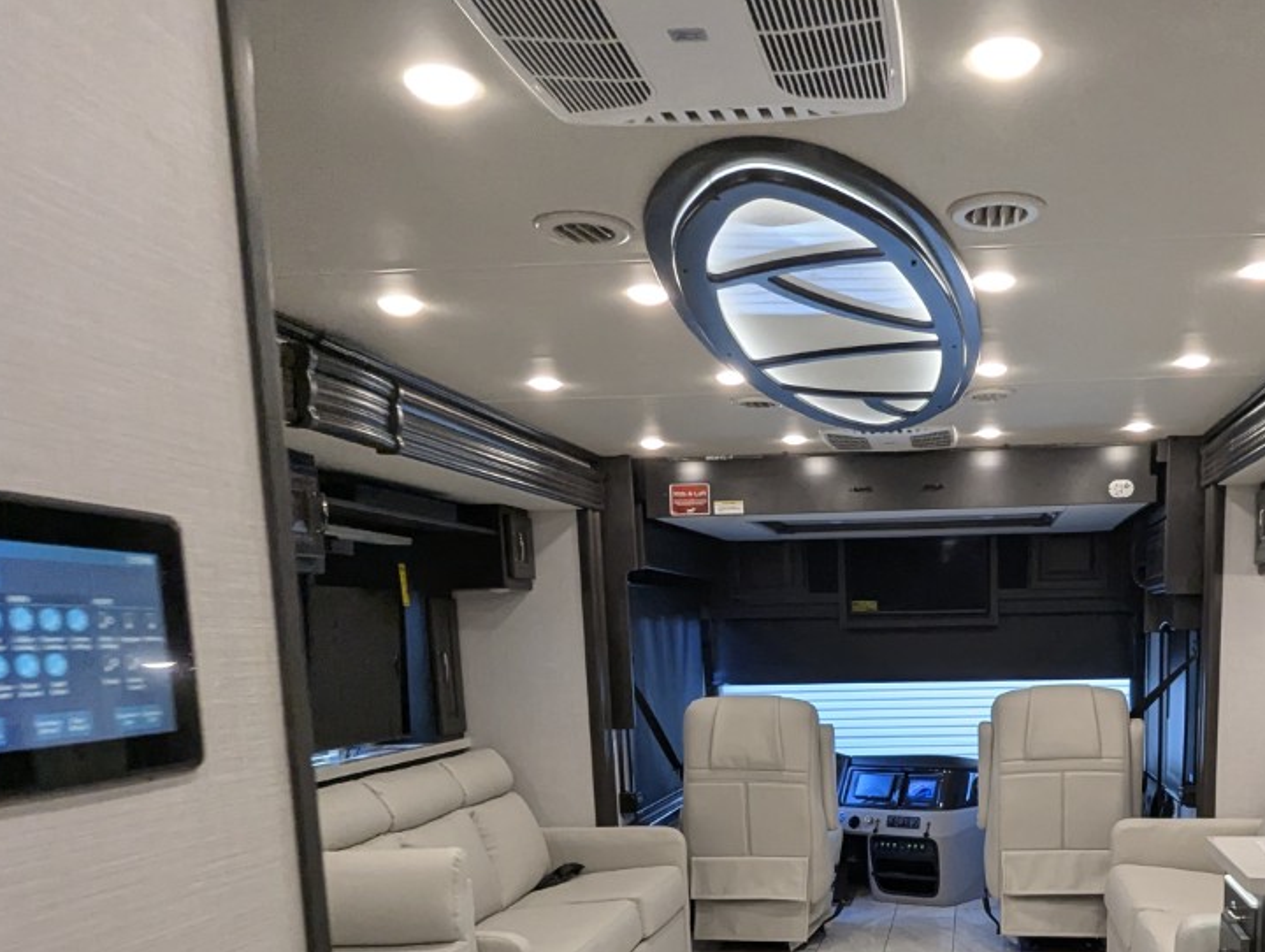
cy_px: 836
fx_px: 1134
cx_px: 897
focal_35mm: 31
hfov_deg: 56.3
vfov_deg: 42.2
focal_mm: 2.35
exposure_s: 1/109
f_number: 2.2
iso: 219
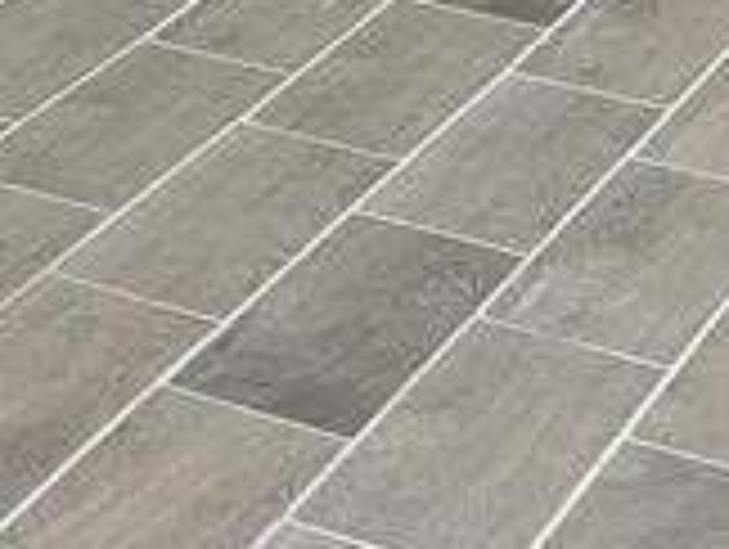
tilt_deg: -5.6
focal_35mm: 164
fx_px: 3459
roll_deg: -0.8
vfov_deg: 8.3
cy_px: -810
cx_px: -729
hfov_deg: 11.0
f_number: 1.8
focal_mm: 4.25
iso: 125
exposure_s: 1/71
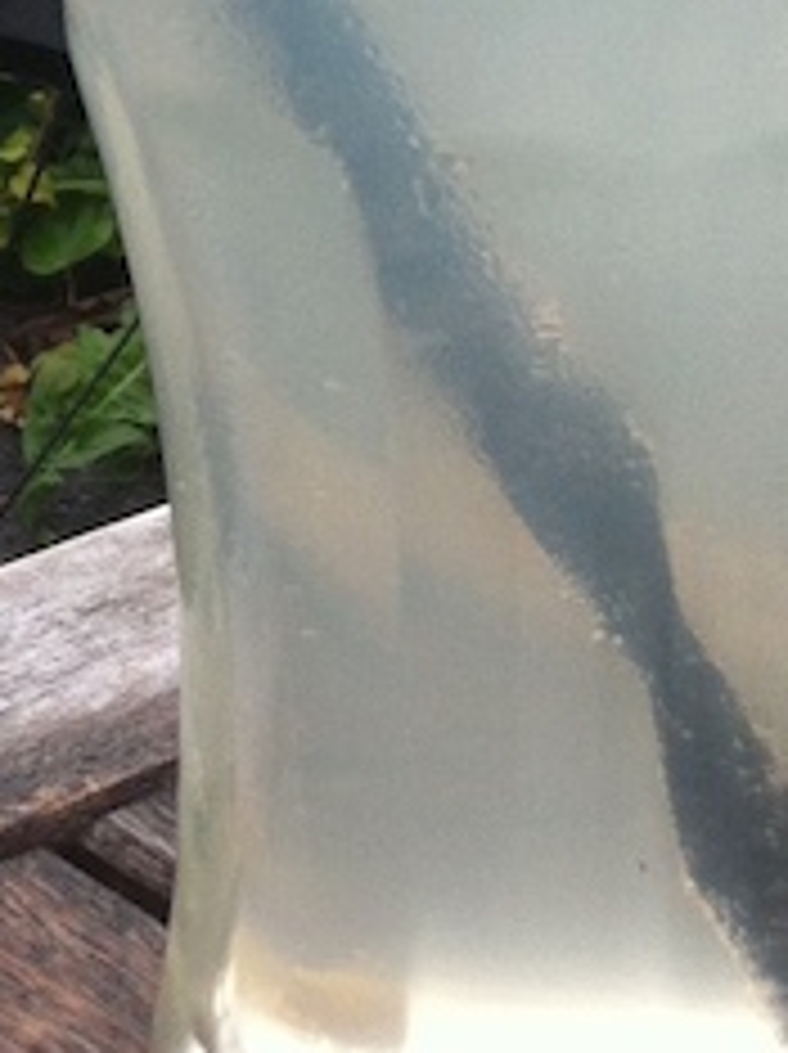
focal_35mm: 153
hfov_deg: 9.4
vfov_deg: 12.2
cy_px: -603
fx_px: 4652
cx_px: -439
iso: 80
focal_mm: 3.85
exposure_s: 1/122
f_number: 2.8
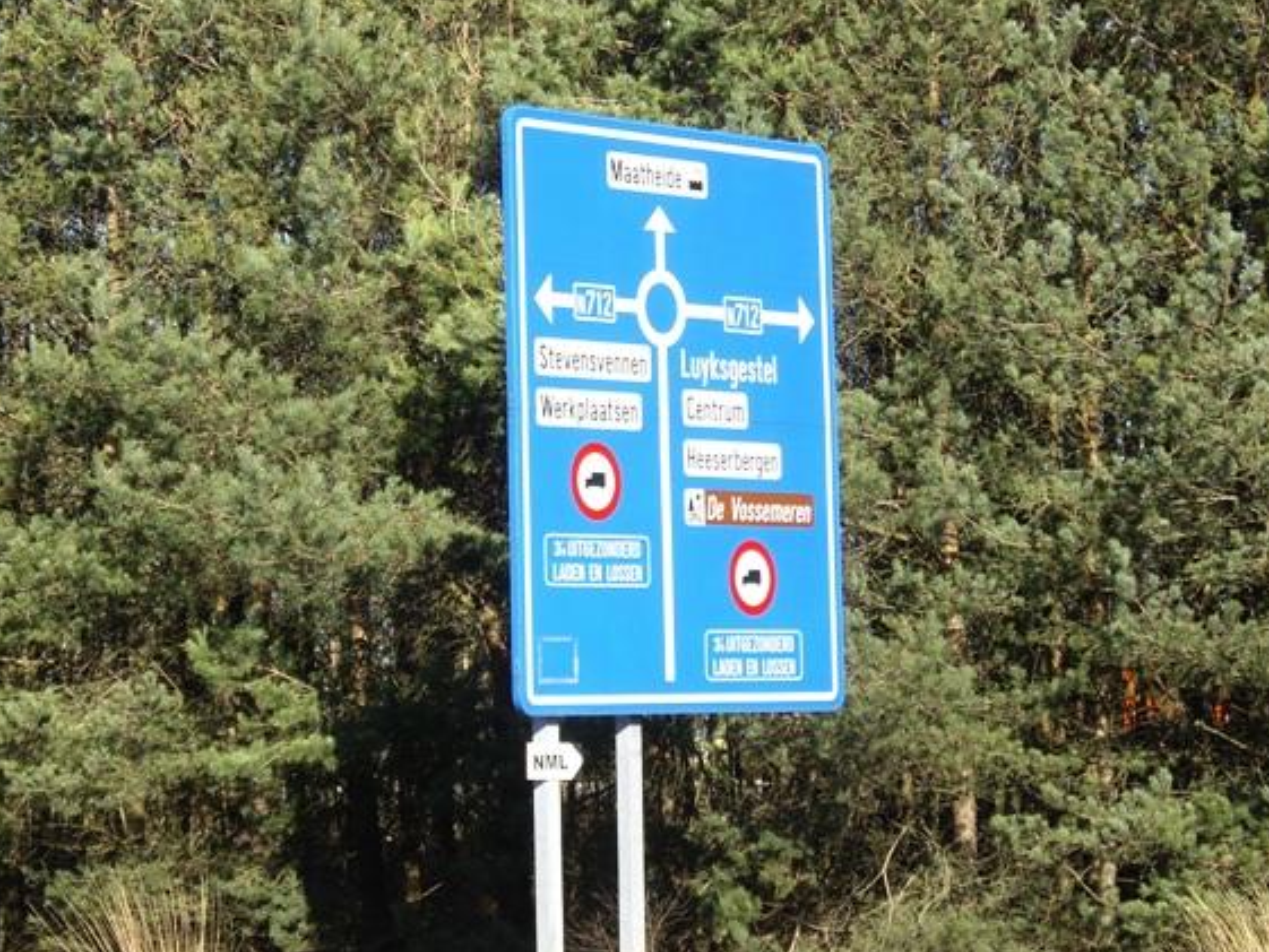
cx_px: 688
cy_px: 488
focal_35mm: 105
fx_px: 3850
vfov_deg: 14.1
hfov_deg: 18.7
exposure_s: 1/200
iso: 64
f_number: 4.8
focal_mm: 19.4
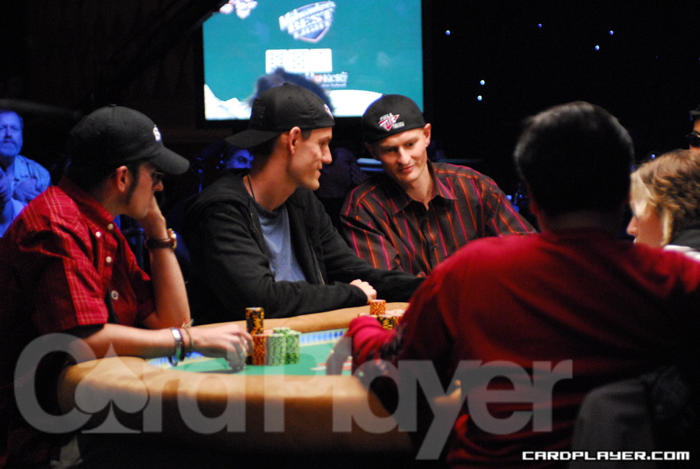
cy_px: 234
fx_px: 2045
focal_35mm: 105
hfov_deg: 19.4
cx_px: 350
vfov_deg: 13.1
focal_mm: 70
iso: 1600
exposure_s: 1/60
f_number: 2.8
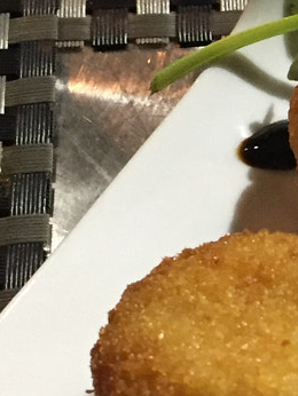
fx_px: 1536
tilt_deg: -52.7
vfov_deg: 14.7
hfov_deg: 10.6
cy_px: 229
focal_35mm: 134
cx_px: 493
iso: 250
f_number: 2.2
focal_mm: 4.15
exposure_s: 1/20
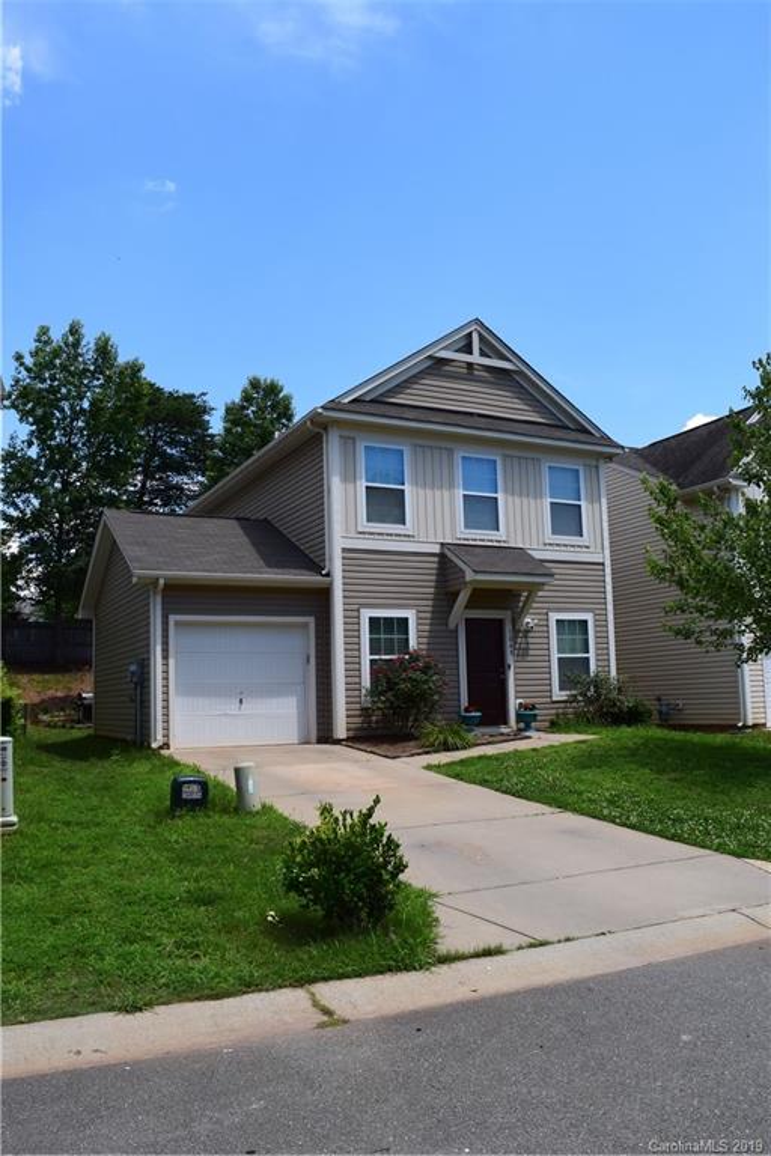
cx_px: 386
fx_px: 867
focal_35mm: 27
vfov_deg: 67.4
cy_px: 578
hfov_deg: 47.9
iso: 400
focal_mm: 18
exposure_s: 1/500
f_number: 11
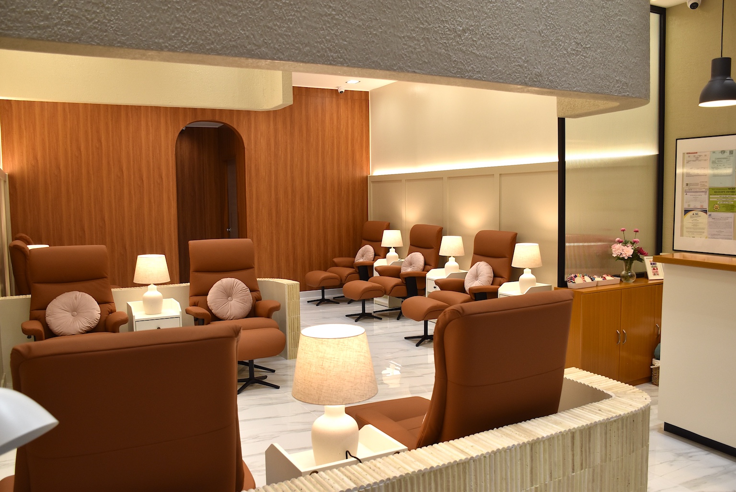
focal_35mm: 30
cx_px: 368
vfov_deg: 43.7
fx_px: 614
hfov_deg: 61.9
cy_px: 246
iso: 400
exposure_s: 1/100
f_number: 5
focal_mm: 20
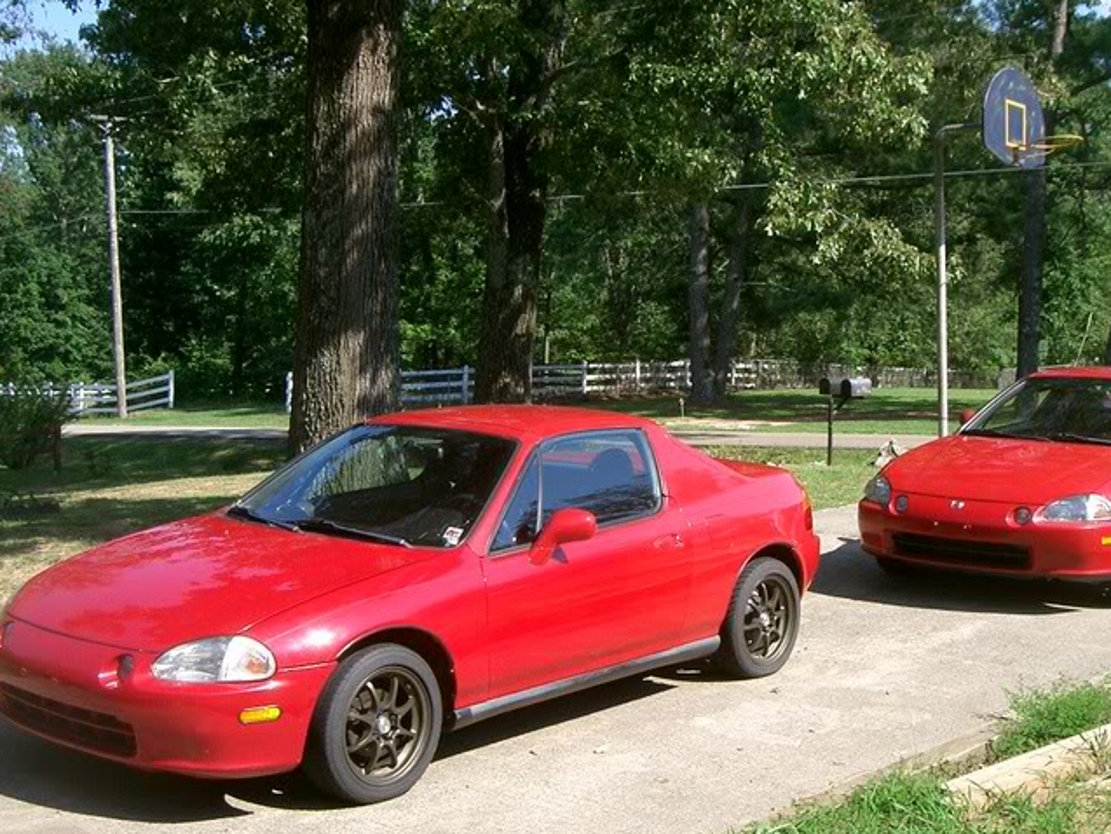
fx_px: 1573
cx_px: 600
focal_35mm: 49
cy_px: 478
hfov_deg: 38.9
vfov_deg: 29.6
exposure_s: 1/400
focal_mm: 8
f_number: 4.8
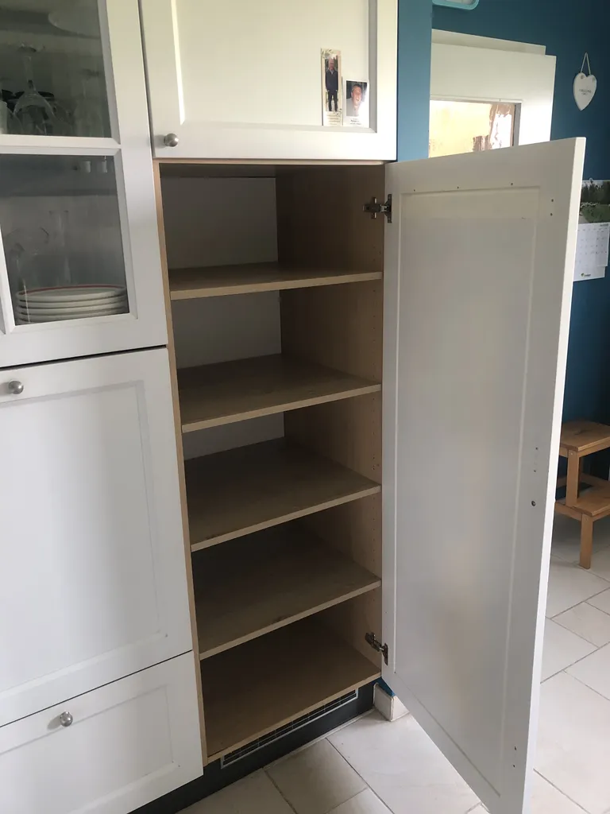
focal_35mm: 28
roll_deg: +2.2
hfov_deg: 49.7
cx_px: 305
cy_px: 407
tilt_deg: -16.6
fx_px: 658
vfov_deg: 63.4
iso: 64
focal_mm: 3.99
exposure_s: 1/15
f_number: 1.8
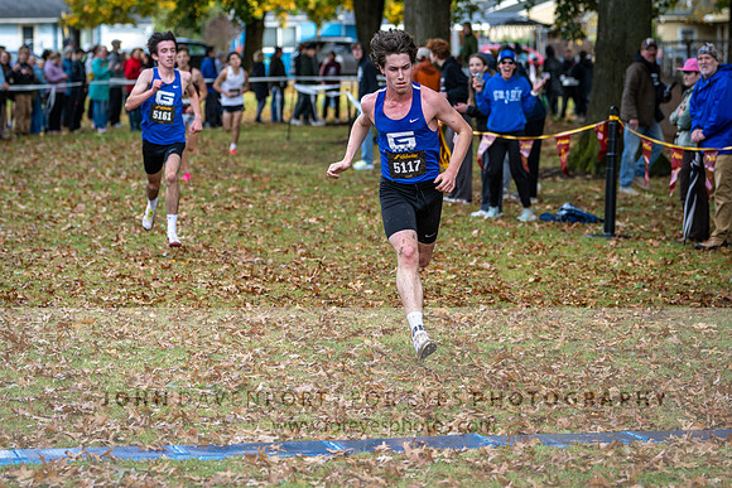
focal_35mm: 133
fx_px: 2712
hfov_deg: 15.4
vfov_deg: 10.3
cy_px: 181
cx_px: 366
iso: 250
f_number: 2.8
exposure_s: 1/1000
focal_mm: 92
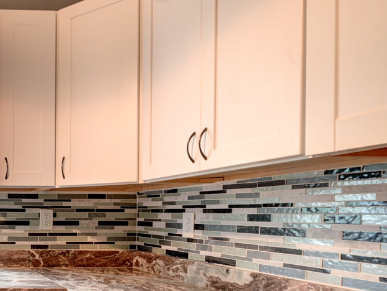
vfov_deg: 39.5
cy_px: 221
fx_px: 391
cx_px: -75
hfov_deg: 38.9
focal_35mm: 35
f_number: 8
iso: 400
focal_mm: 14
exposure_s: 1/6
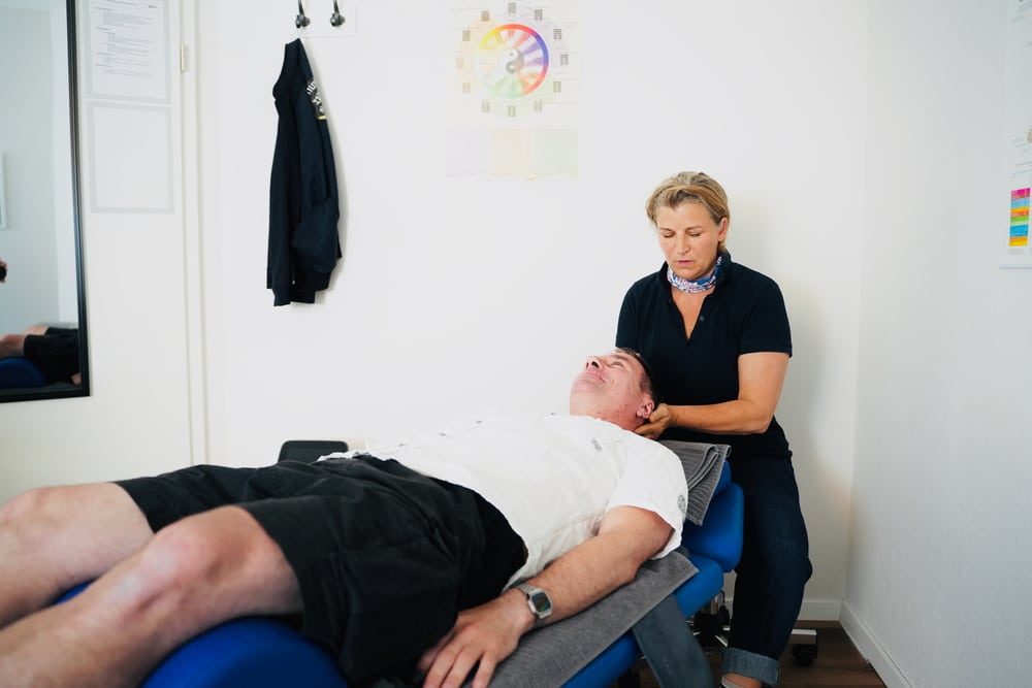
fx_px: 803
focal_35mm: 28
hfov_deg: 65.5
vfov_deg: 46.4
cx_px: 516
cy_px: 344
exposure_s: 1/200
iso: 2000
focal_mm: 28
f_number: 2.8
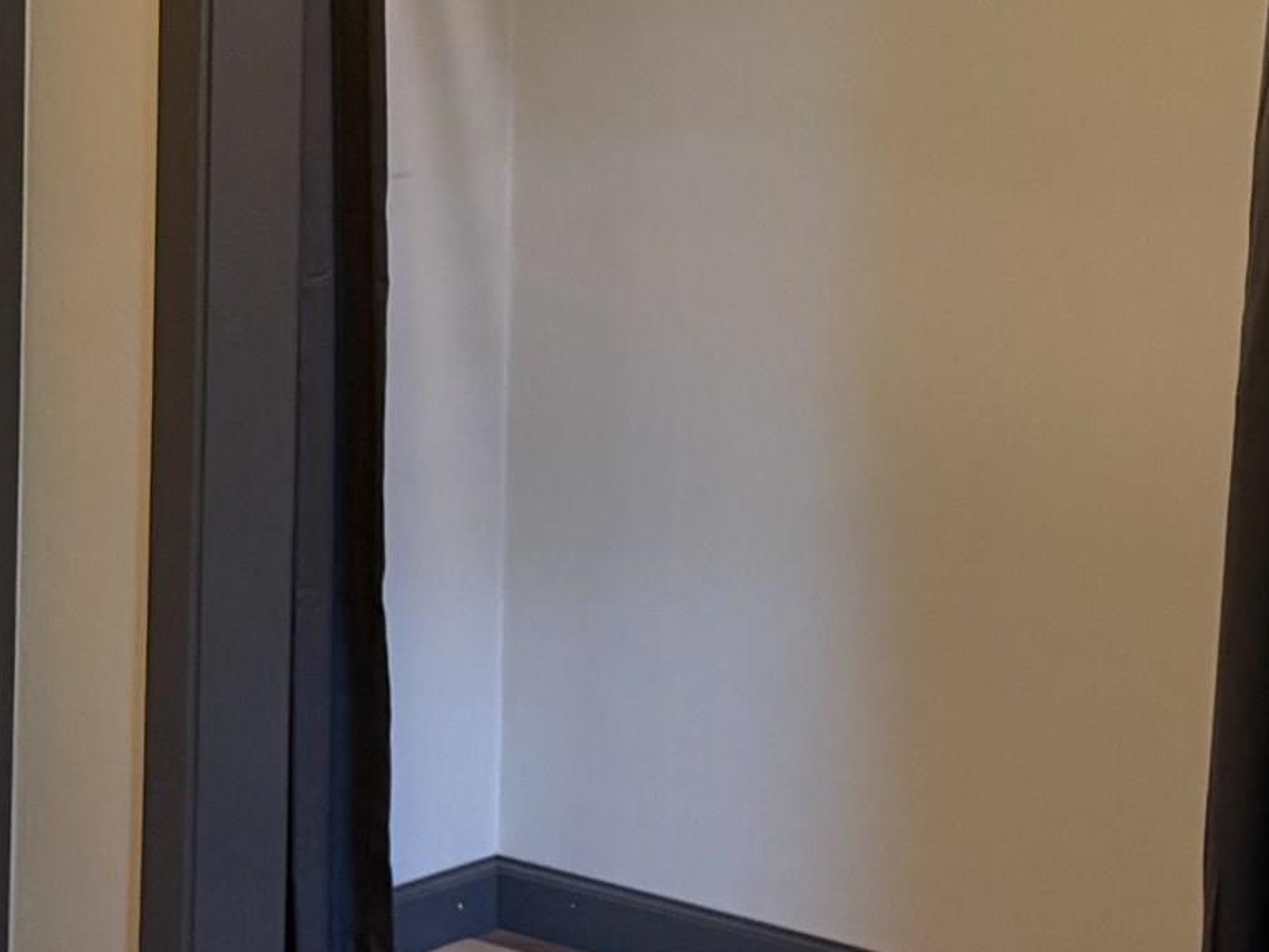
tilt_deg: -1.7
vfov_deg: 15.1
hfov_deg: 20.4
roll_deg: -0.6
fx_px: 3519
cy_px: -45
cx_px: 649
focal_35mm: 96
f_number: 1.78
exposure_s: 1/60
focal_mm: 6.76
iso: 500
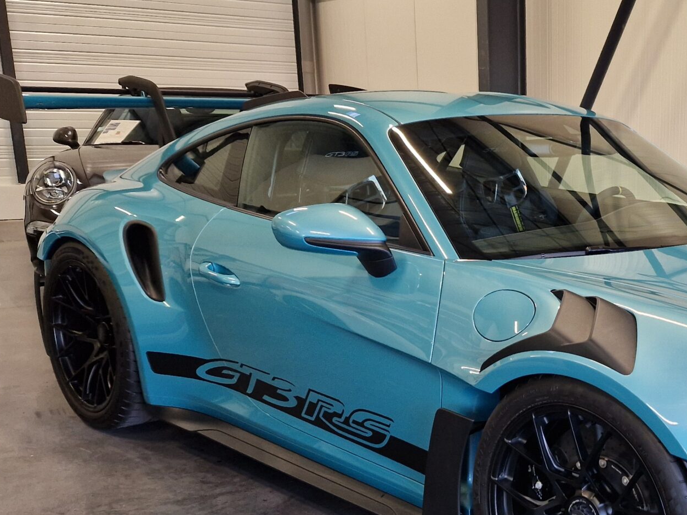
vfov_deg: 30.6
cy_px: 350
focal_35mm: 47
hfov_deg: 37.5
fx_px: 933
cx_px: 633
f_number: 1.8
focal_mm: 5.4
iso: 250
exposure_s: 1/100
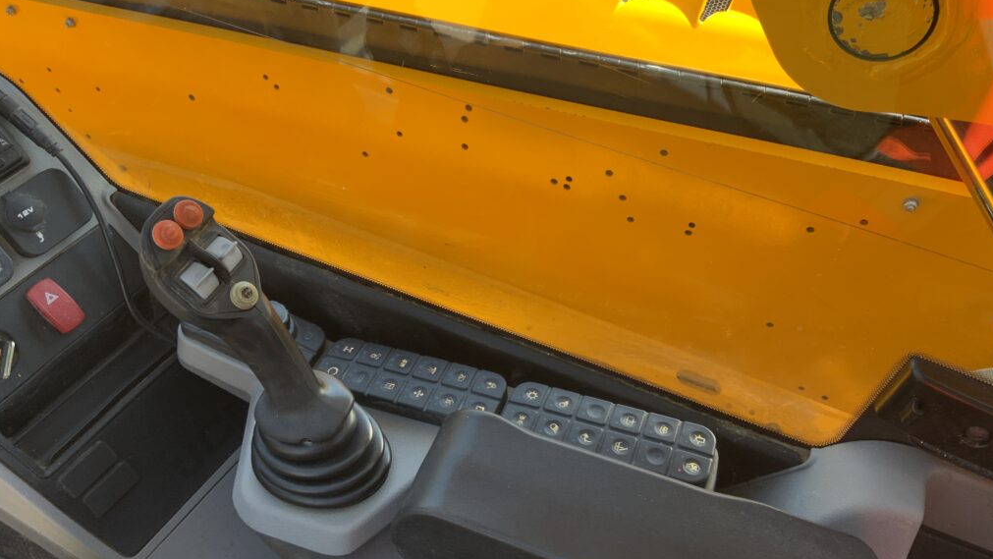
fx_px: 843
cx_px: 500
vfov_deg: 36.7
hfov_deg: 61.0
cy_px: 269
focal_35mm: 32
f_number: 1.8
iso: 16
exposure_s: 1/184
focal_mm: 3
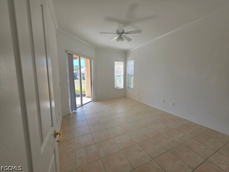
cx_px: 114
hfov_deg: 106.2
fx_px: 86
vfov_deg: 89.9
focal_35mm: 13
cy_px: 86
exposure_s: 1/276
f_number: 1.9
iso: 40
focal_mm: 2.2
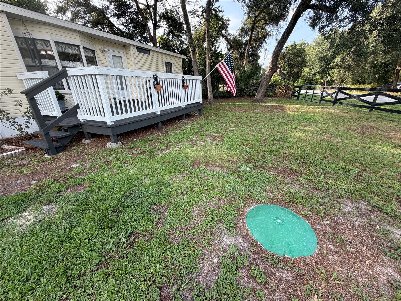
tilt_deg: -22.3
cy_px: 150
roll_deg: +0.7
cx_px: 200
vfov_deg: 85.7
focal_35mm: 14
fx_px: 162
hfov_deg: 102.1
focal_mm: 2.22
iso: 40
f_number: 2.2
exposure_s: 1/180
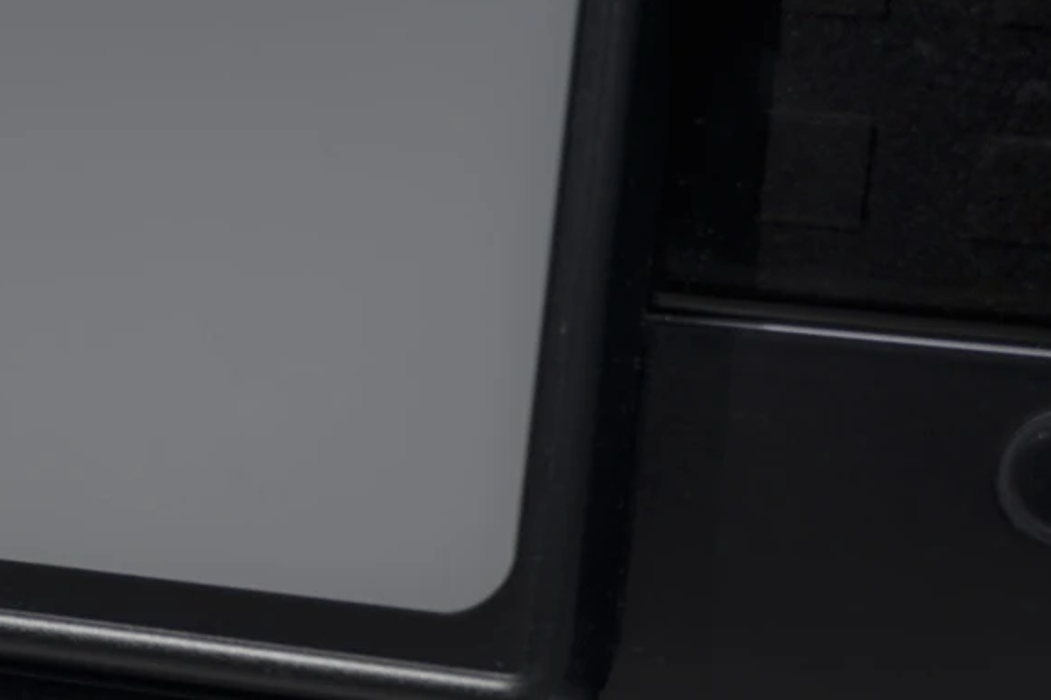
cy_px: 656
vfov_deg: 7.1
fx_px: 5633
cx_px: -1152
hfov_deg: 9.8
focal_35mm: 193
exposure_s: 2
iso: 50
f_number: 5.6
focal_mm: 37
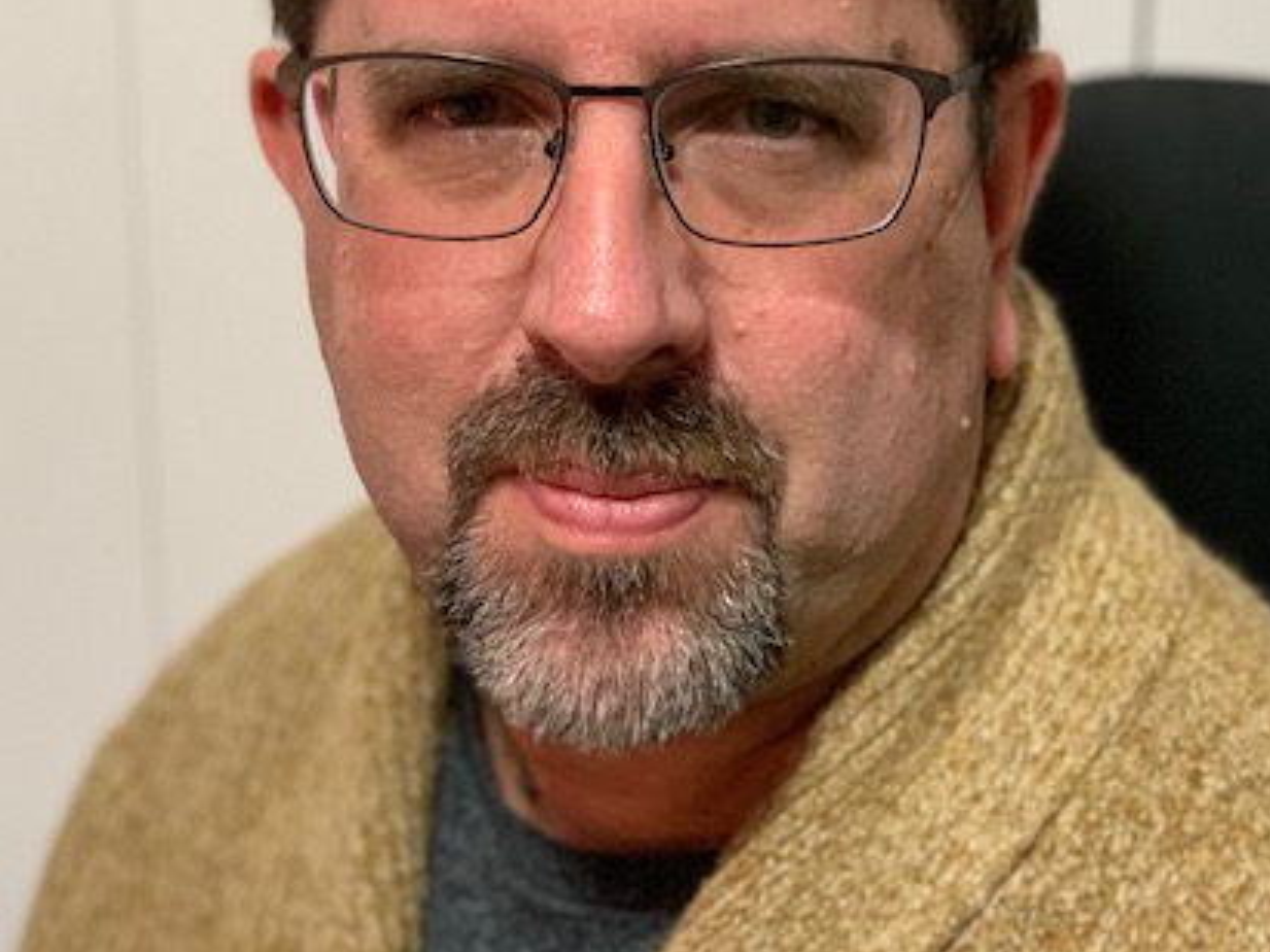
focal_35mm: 81
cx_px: 590
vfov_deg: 18.1
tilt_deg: -18.0
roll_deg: +0.8
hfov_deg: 24.1
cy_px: 216
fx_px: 2971
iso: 400
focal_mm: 6
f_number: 2.4
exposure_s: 1/53
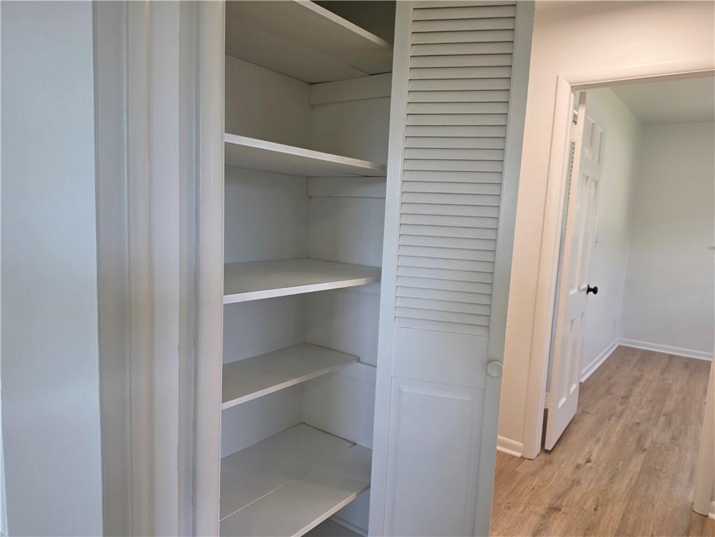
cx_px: 358
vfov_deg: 58.9
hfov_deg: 73.9
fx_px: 475
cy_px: 268
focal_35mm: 23
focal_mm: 6.5
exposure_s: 1/120
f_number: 1.4
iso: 64
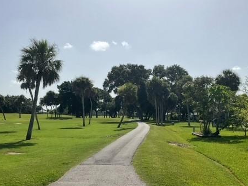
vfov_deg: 35.0
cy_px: 113
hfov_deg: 45.8
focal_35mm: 41
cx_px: 124
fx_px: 294
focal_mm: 3
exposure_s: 1/4065
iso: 16
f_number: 1.8
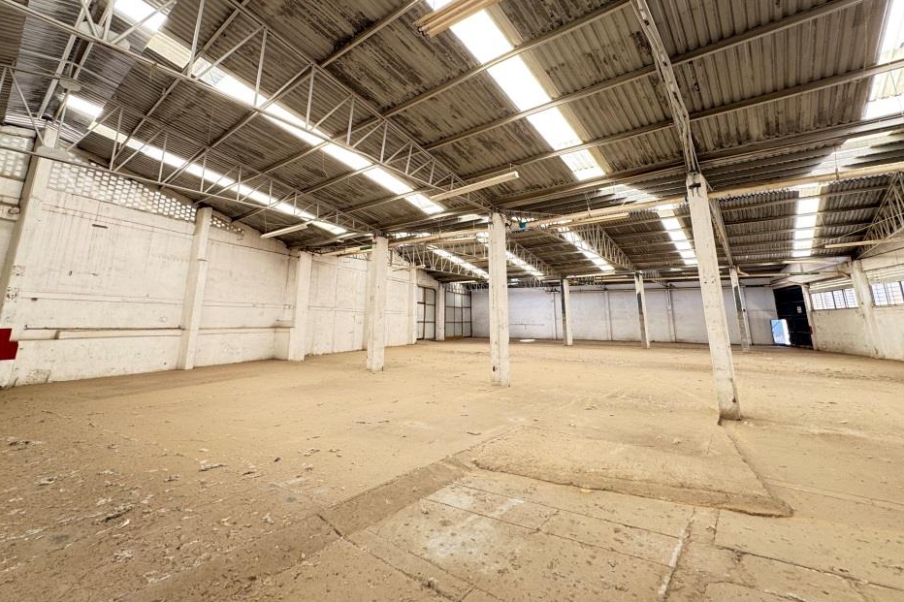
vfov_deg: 72.7
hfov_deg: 96.7
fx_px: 402
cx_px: 445
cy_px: 232
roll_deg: +0.1
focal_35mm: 16
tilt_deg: +12.6
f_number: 2.2
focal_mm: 2.22
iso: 100
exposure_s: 1/99
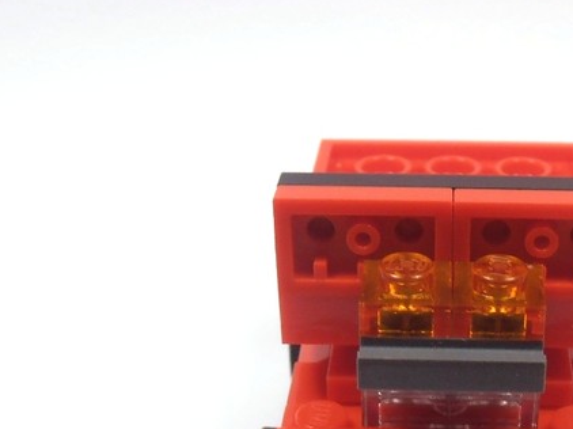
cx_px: 454
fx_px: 1307
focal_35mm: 79
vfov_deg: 18.4
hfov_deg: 24.4
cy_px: 355
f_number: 3.9
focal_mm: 6.61
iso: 80
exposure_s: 1/50
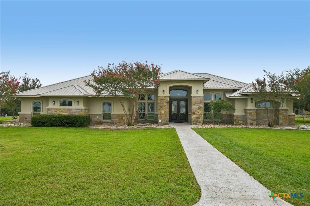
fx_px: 194
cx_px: 155
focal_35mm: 22
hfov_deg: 77.3
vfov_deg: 56.1
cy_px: 103
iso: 400
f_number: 8
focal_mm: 15
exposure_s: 1/1600
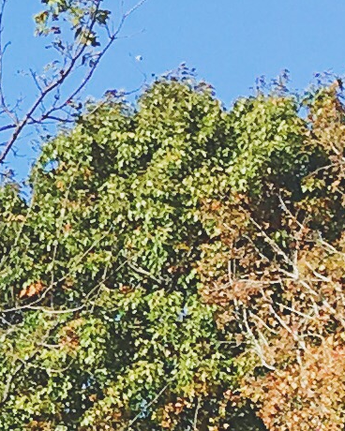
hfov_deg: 5.6
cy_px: 858
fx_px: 3165
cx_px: -933
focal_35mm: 248
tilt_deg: +4.0
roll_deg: -2.9
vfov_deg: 7.5
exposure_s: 1/674
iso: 25
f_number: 2.2
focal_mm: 4.15
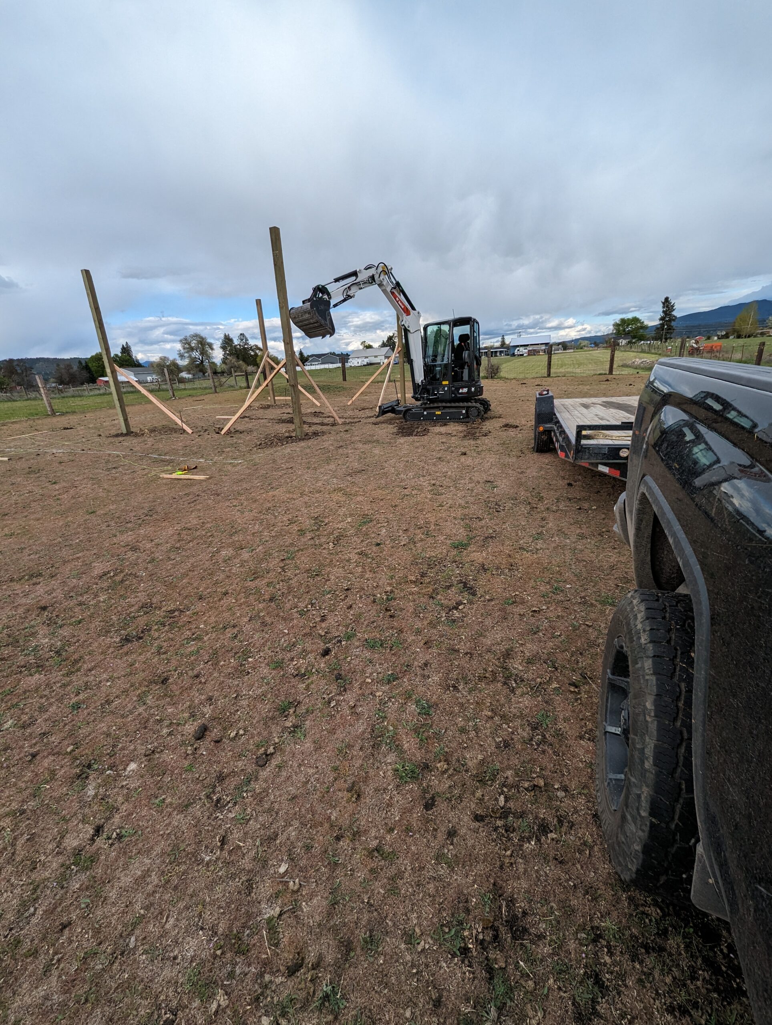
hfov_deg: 90.1
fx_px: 386
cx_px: 386
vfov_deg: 106.1
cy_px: 512
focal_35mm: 13
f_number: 2.2
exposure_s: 1/882
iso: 46
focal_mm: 1.95
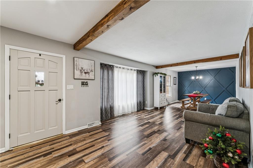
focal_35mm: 14
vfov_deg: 81.2
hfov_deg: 104.3
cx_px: 126
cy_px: 84
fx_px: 98
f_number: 13
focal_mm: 14
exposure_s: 1/4
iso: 400
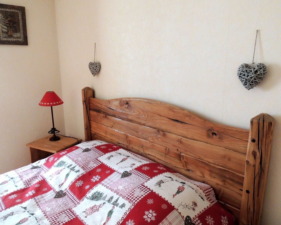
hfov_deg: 66.0
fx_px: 216
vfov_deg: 54.9
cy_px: 109
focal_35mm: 26
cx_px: 138
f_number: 3
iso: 280
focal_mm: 4.3
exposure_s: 1/30
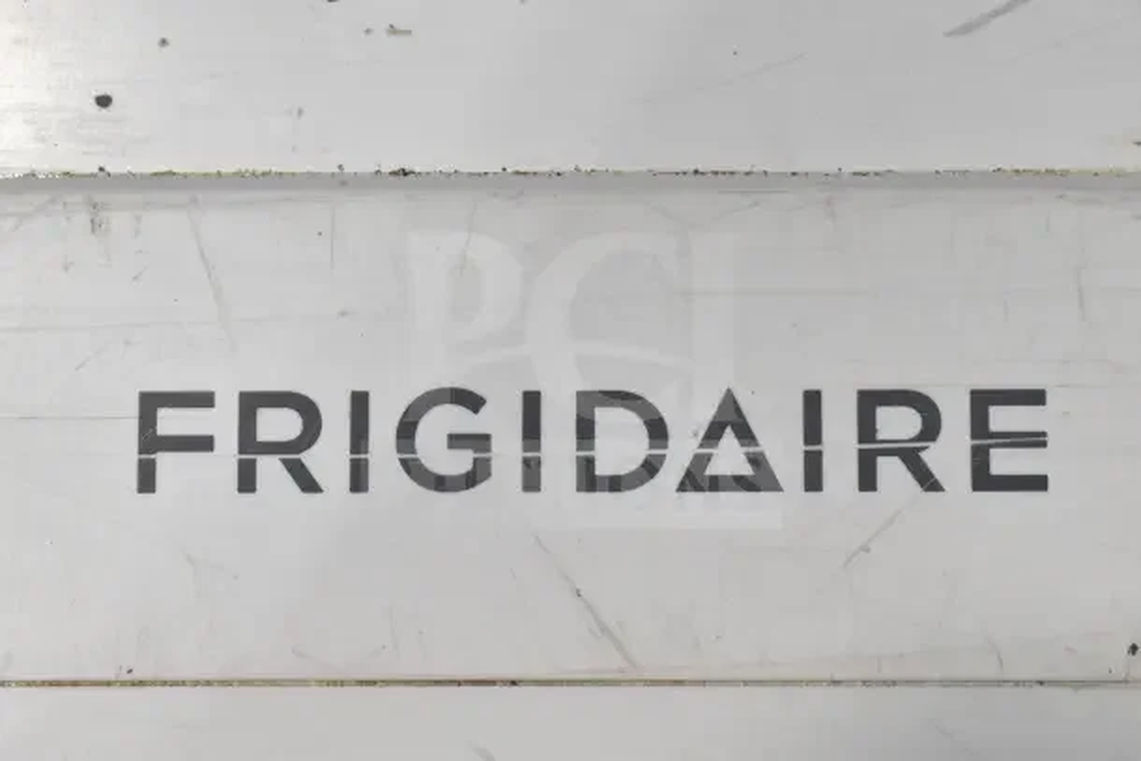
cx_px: 570
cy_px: 380
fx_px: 2615
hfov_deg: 24.6
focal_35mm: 82
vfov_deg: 16.6
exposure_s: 1/320
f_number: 9
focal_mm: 55
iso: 6400
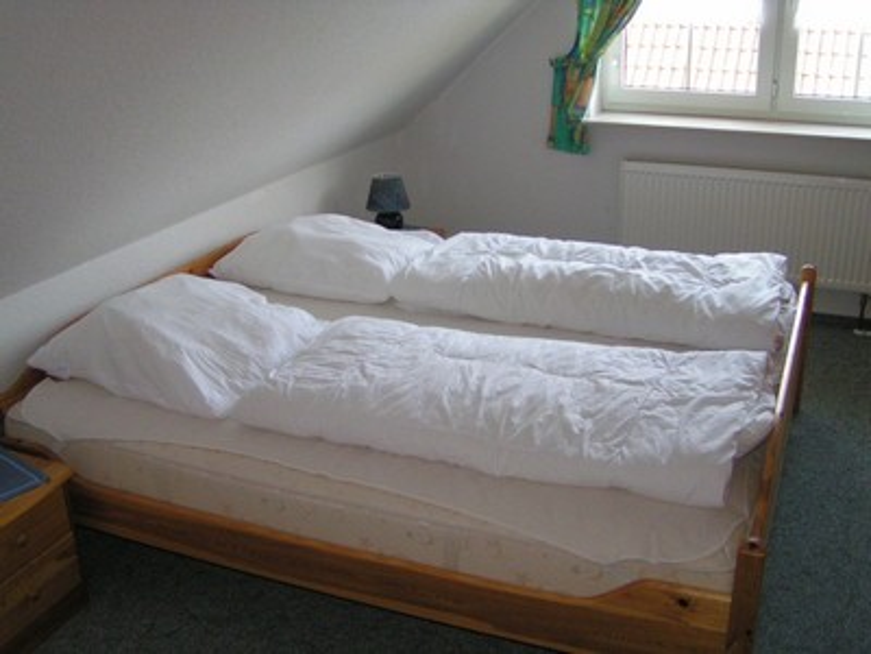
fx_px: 956
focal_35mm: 38
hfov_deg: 49.0
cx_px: 436
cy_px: 327
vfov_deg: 37.7
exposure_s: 1/40
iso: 160
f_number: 2.8
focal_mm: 5.8
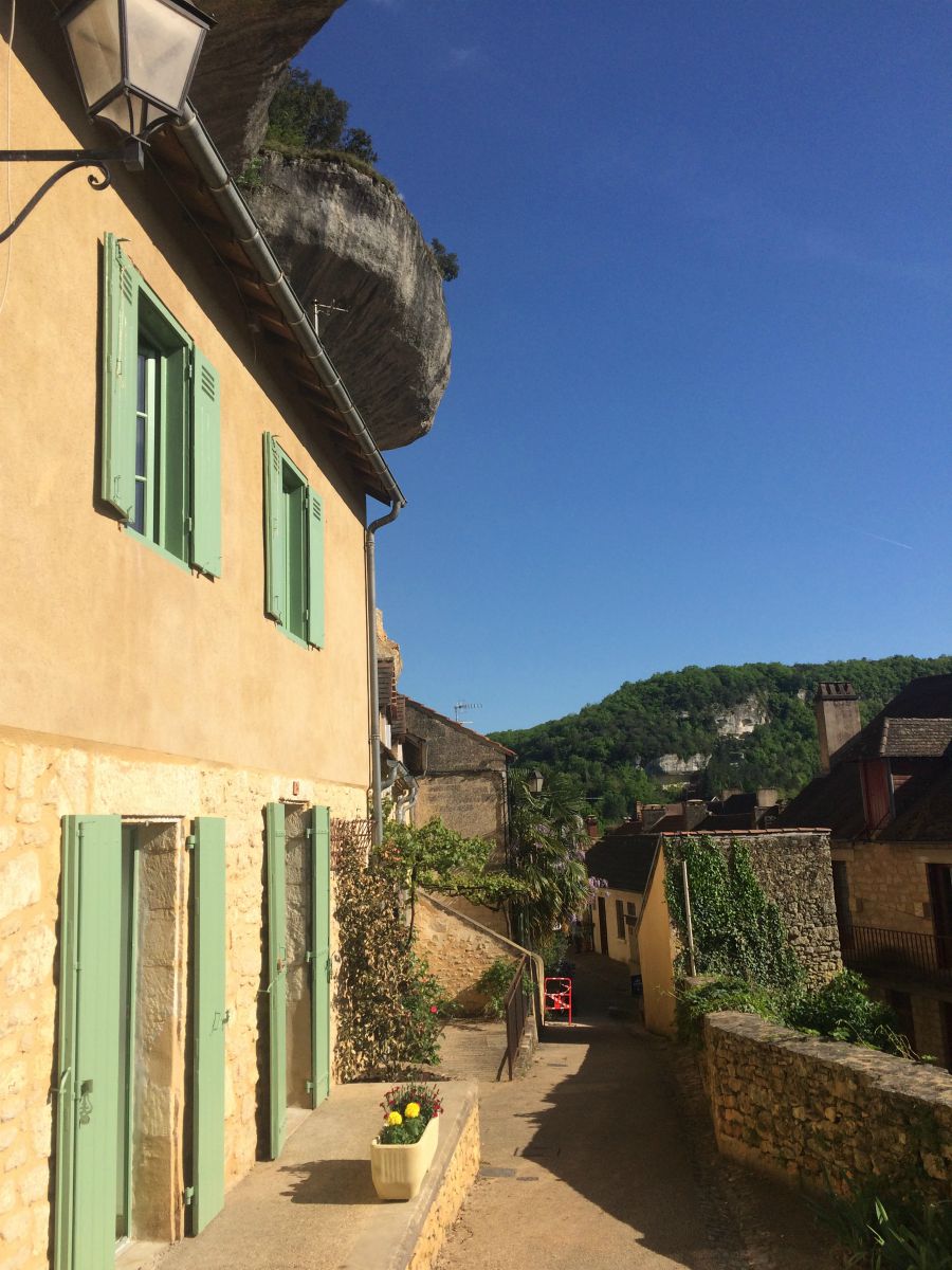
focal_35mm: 29
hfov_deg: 48.2
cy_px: 635
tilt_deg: +7.8
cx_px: 476
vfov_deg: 61.7
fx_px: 1063
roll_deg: +1.8
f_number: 2.2
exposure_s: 1/2933
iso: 32
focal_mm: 4.15
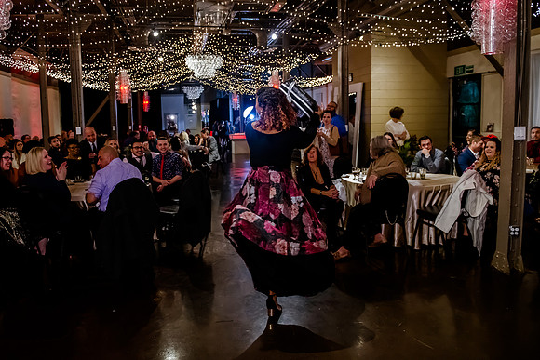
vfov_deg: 46.9
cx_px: 242
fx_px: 415
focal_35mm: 28
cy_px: 163
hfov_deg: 65.9
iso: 5000
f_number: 2.8
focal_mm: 24
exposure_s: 1/200
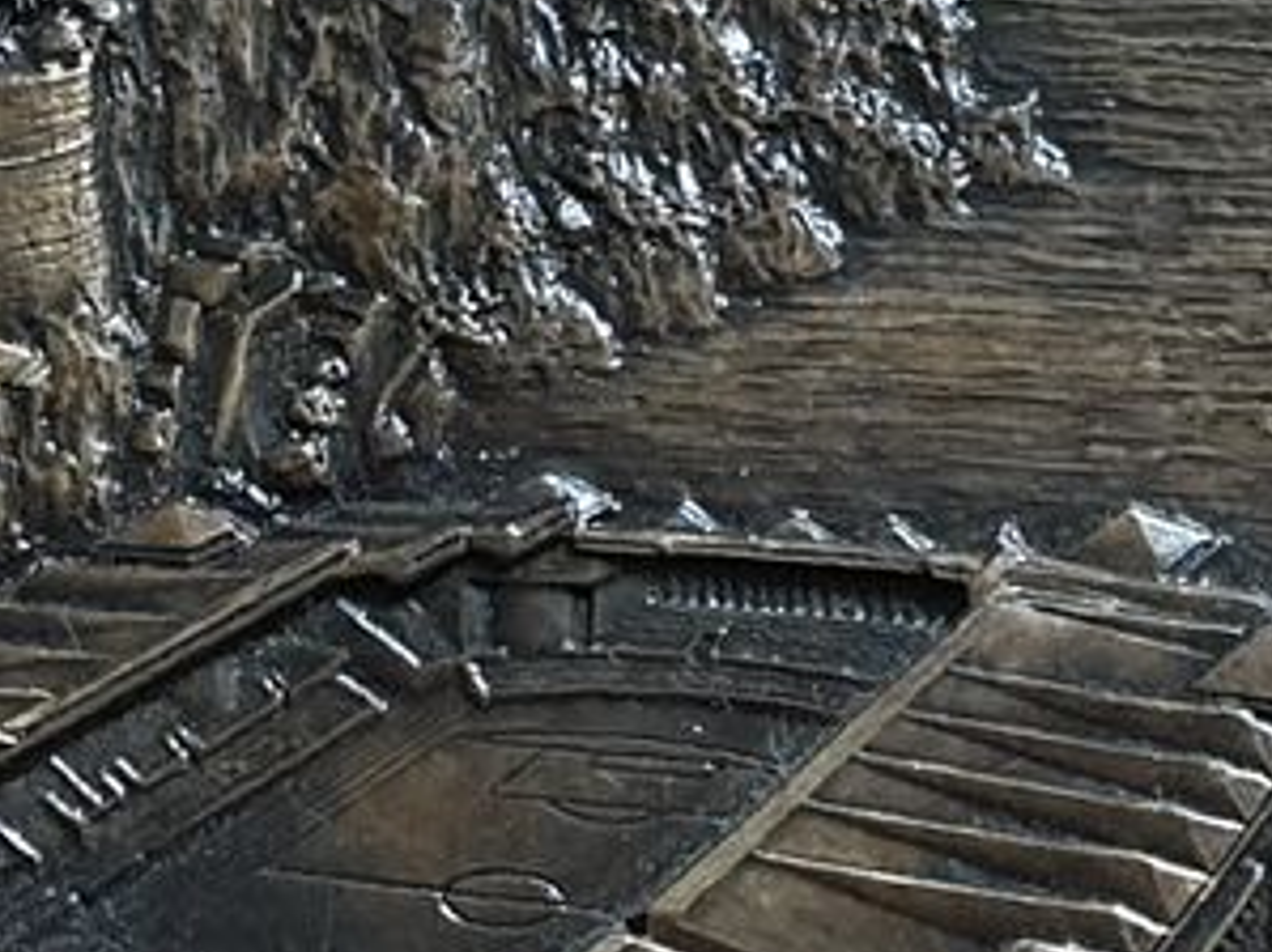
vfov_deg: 17.0
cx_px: 353
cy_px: 506
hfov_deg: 22.3
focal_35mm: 87
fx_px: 3196
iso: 250
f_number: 2.4
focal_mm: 4.3
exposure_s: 1/50
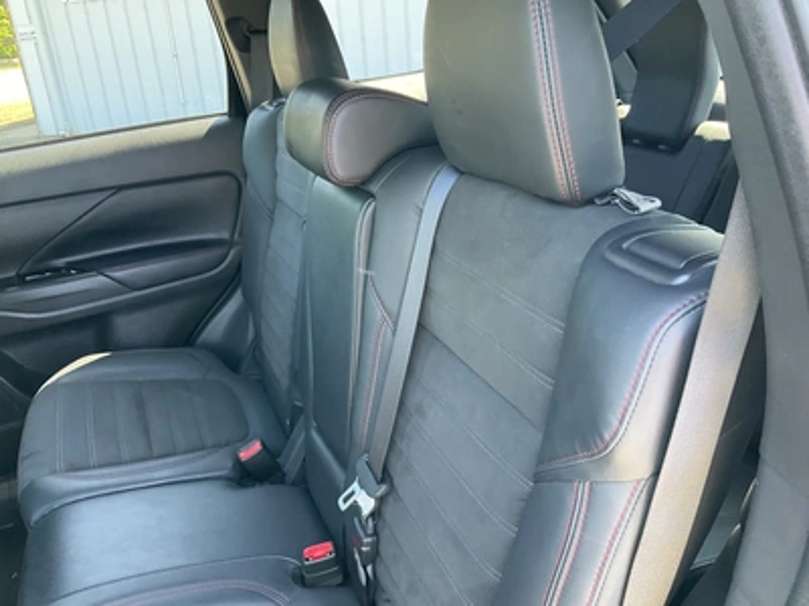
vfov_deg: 48.2
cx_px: 404
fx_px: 678
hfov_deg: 61.7
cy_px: 303
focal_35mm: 29
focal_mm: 3
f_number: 1.8
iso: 125
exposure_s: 1/60
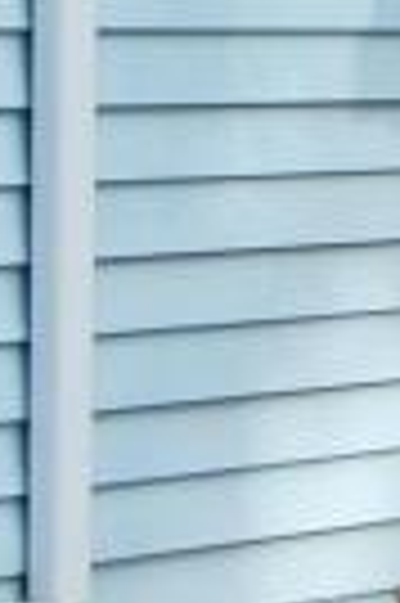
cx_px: 867
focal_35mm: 327
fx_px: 5464
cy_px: -187
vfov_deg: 6.3
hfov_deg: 4.1
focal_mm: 38
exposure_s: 1/125
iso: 200
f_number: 5.6
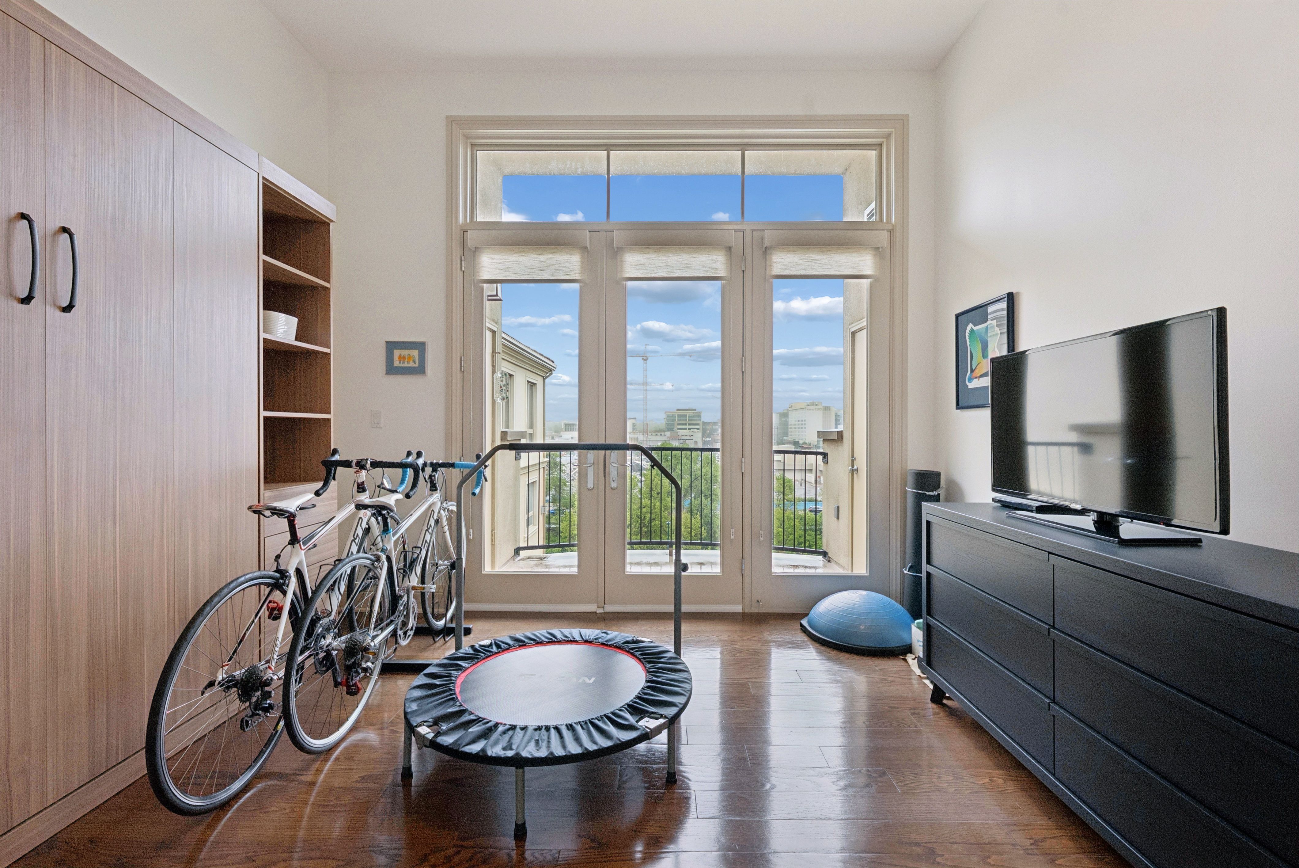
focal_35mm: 15
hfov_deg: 100.4
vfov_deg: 77.4
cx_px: 650
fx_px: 542
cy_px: 434
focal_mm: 15
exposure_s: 1/80
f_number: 9
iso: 640
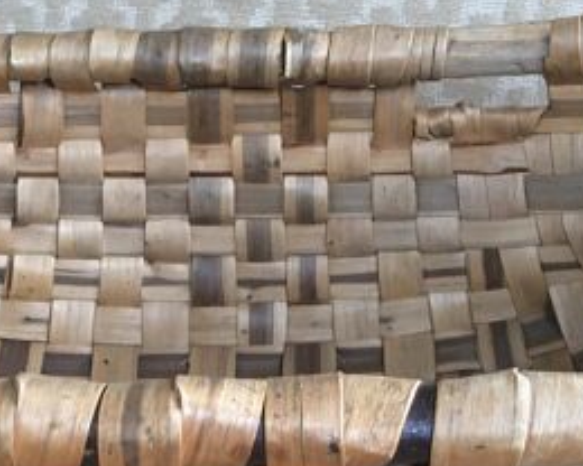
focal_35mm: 87
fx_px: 1501
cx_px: 211
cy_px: 634
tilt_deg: -33.8
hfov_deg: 21.9
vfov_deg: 16.5
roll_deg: -1.3
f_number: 2.2
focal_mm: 4.15
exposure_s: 1/33
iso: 100
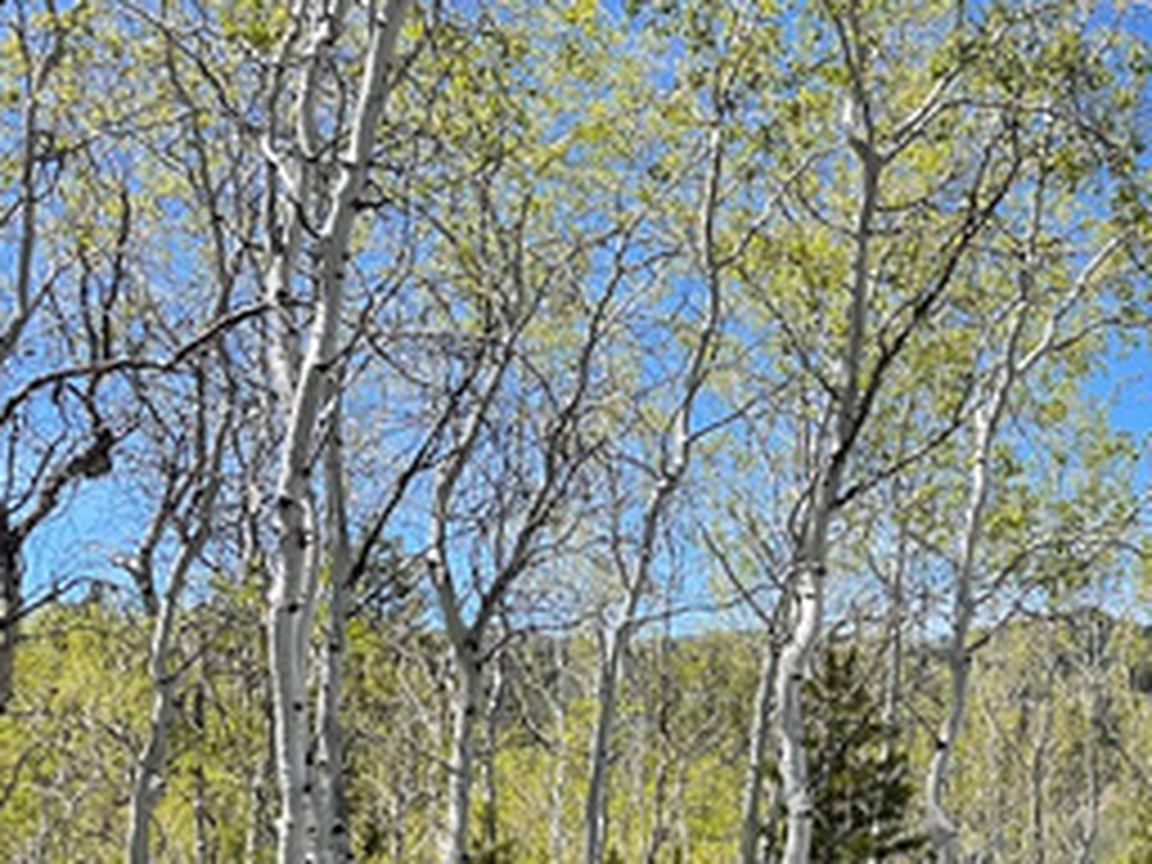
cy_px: 963
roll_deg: -1.3
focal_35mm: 65
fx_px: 2163
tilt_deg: -1.2
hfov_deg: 27.9
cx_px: 1174
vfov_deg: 21.4
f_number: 1.6
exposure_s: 1/1825
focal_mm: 4.2
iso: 32
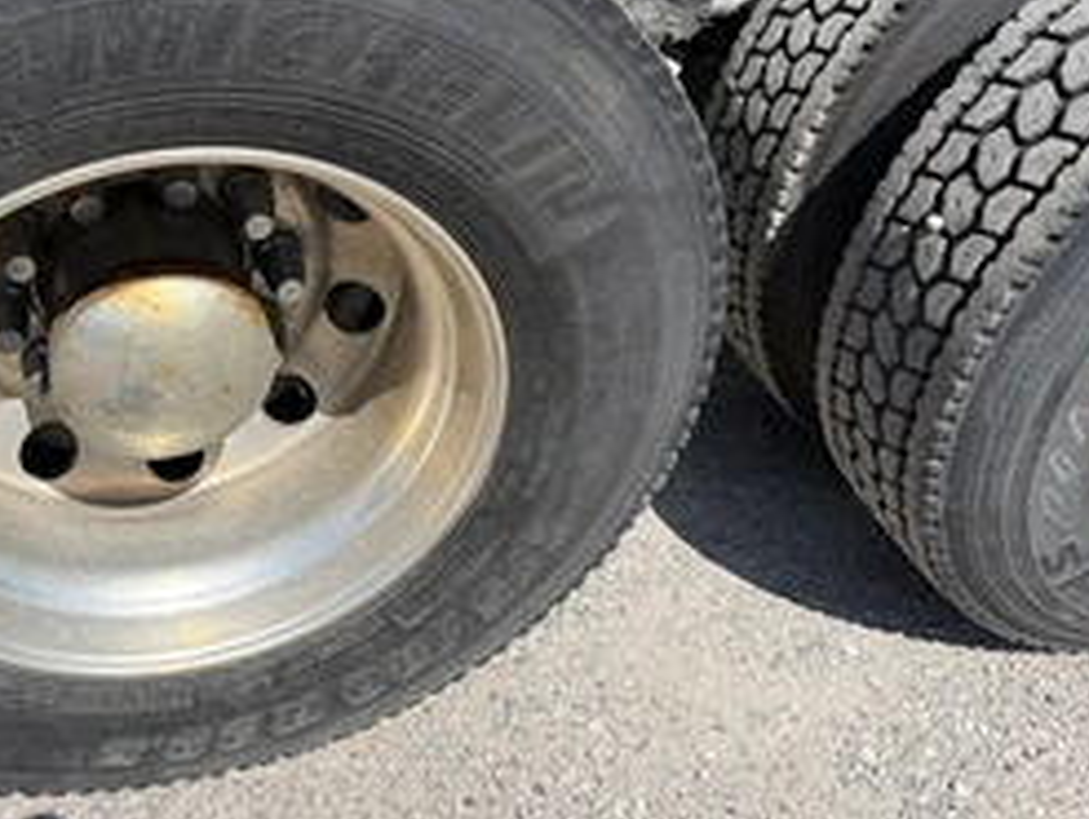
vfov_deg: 36.6
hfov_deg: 46.0
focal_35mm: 39
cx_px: 266
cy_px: 283
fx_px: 1228
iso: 80
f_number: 1.78
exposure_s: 1/3953
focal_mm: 6.76
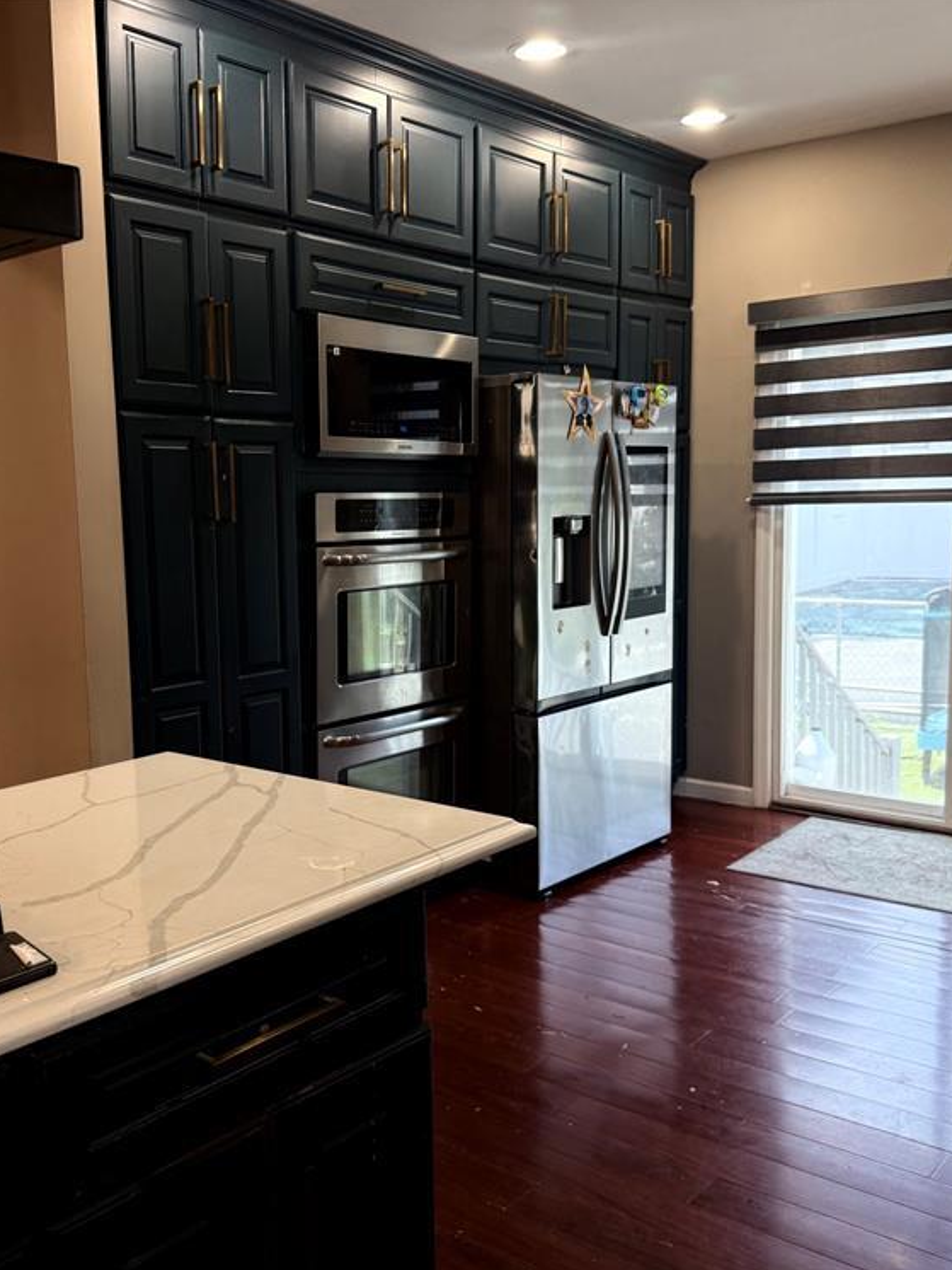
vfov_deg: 55.3
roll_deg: -0.3
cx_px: 400
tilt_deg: -5.5
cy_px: 648
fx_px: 1210
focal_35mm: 33
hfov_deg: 42.8
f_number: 1.78
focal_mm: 6.76
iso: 250
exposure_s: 1/120
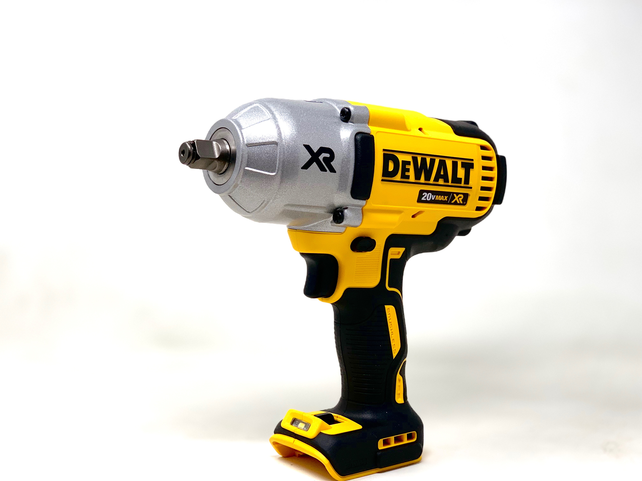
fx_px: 964
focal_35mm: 52
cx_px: 321
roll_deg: +0.7
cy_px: 240
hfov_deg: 36.8
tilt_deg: -5.3
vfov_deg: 28.0
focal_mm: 6
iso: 50
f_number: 2.4
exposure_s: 1/122
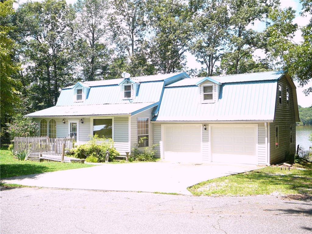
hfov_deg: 52.6
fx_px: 315
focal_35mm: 35
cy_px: 117
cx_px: 156
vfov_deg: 40.7
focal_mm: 5.2
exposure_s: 1/320
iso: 80
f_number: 2.8
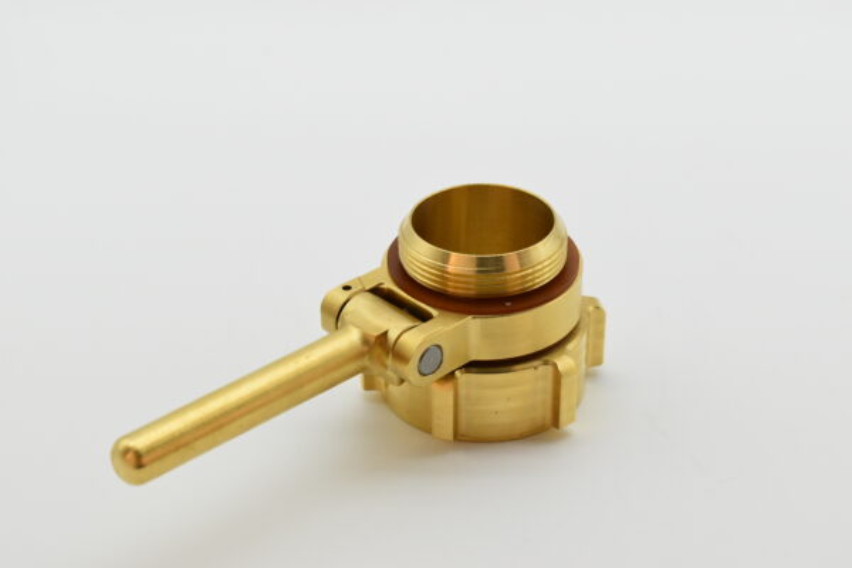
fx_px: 1704
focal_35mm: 72
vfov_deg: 18.9
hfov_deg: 28.1
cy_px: 284
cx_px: 426
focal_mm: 48
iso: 1600
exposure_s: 1/1600
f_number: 8
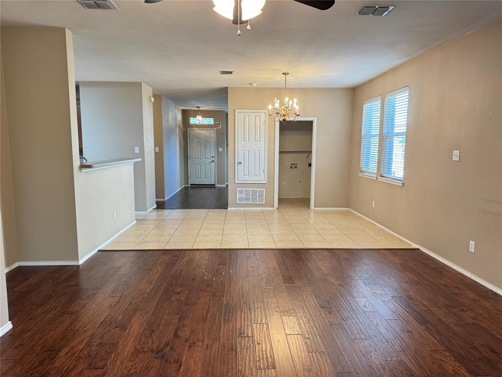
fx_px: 348
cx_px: 251
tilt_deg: -6.9
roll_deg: -0.1
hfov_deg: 71.6
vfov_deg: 56.8
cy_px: 188
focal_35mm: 24
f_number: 1.78
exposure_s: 1/60
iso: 250
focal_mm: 6.76
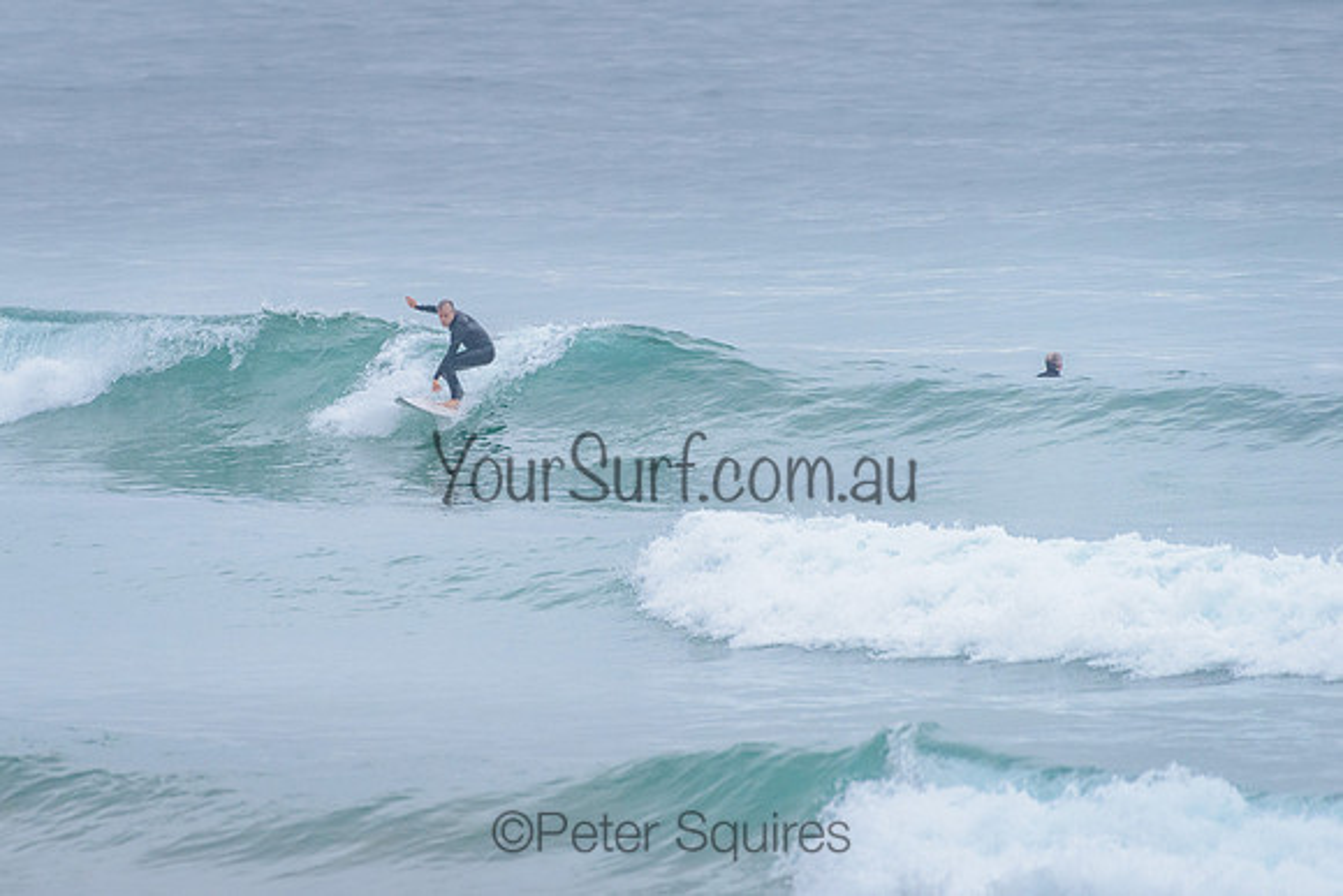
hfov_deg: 3.4
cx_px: 526
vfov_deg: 2.2
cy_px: 388
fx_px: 22867
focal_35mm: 613
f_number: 5.6
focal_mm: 500
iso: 1600
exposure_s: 1/2000
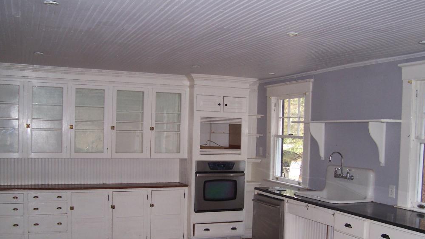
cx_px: 218
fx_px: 428
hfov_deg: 52.8
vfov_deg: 30.9
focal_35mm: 38
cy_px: 161
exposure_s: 1/60
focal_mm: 5.6
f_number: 2.7
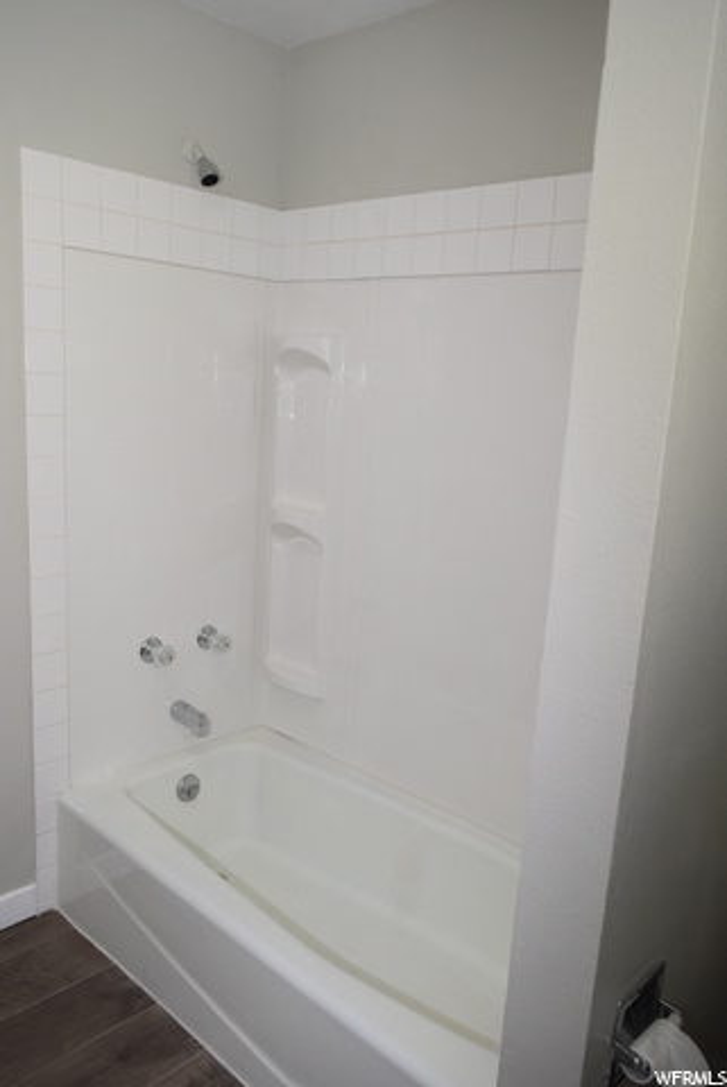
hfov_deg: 48.0
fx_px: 816
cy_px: 544
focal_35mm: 27
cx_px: 364
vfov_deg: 67.3
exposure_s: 1/125
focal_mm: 18
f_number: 5.6
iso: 800
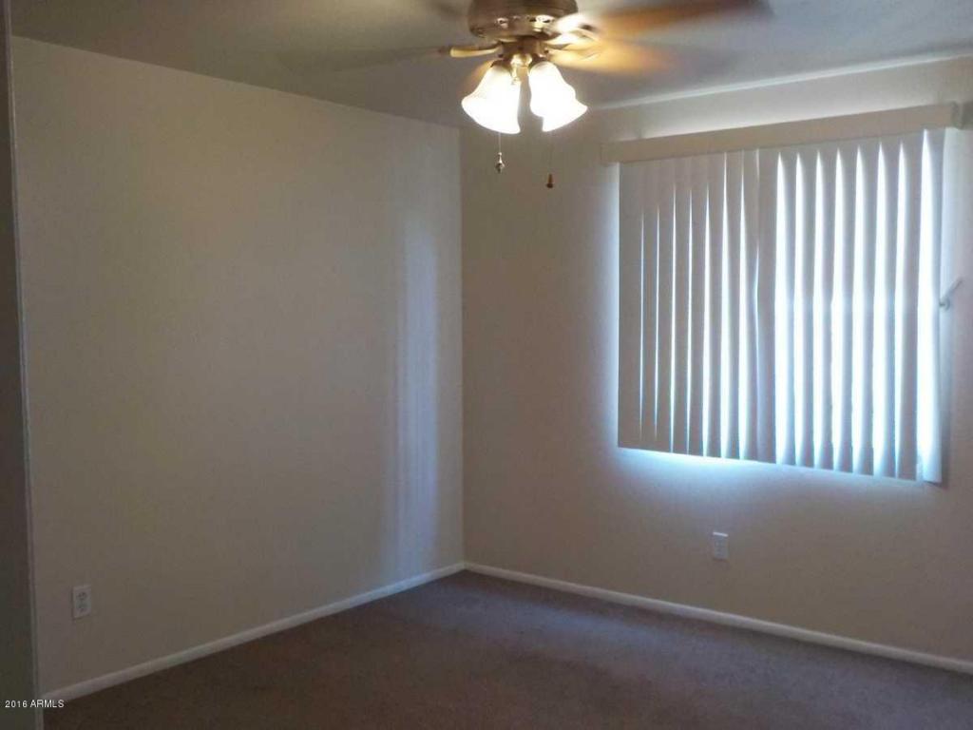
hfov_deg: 60.0
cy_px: 365
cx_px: 486
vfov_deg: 46.8
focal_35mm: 30
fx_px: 843
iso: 640
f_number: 3.3
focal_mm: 4.1
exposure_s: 1/50
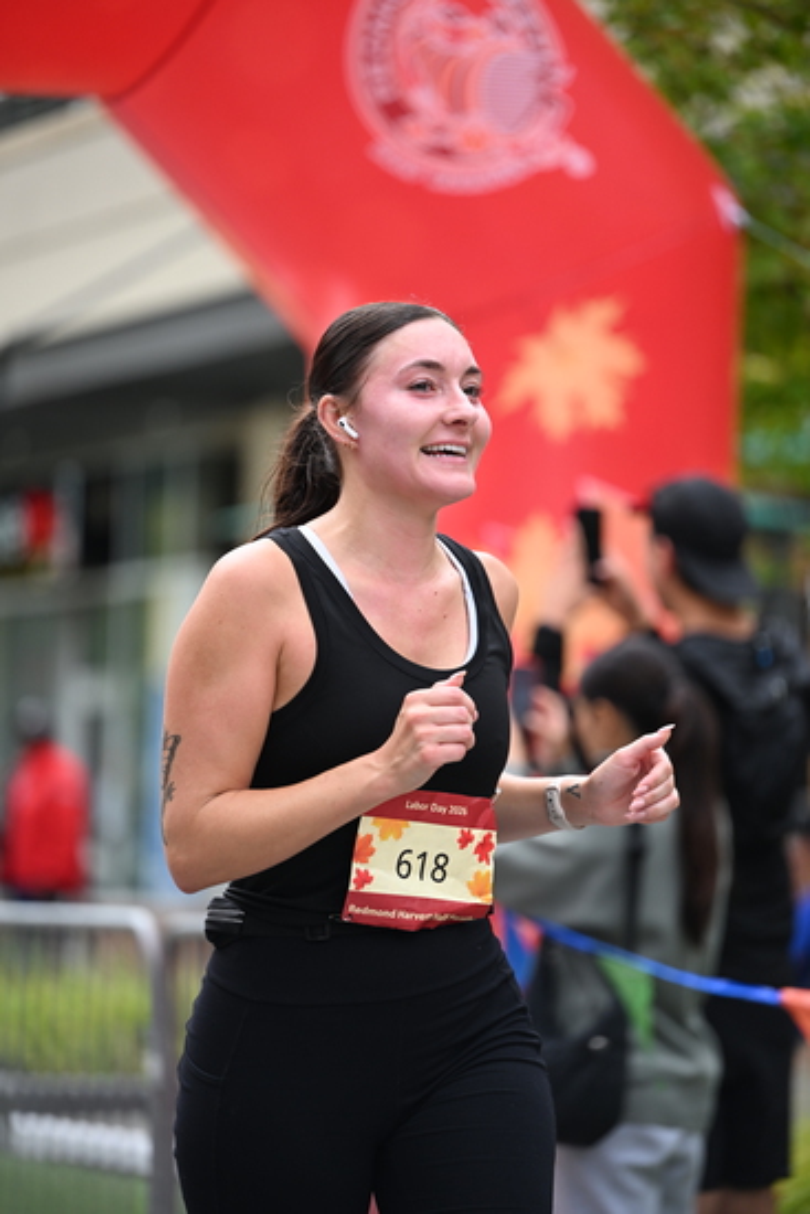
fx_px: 5396
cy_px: 607
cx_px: 405
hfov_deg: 8.6
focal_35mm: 160
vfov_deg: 12.8
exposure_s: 1/2000
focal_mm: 160
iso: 640
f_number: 2.8
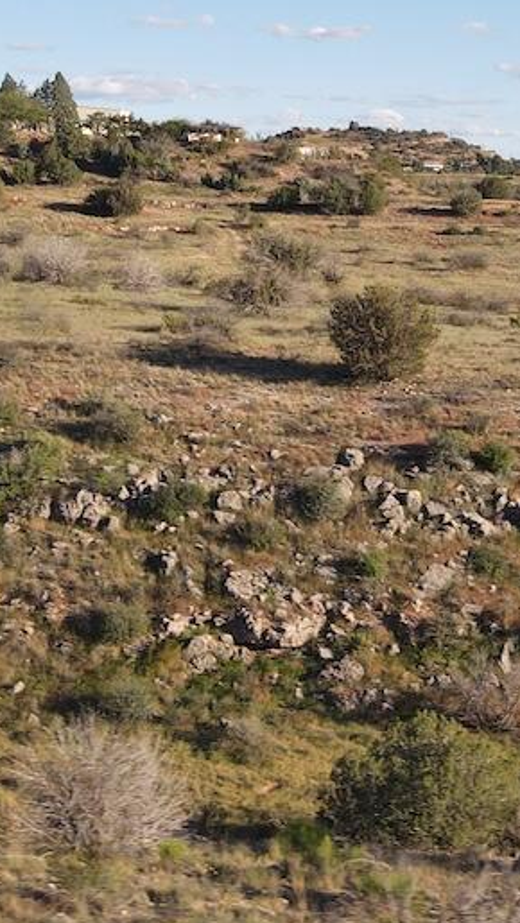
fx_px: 1592
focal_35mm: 65
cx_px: 504
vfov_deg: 31.5
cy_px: 186
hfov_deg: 18.1
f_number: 2.8
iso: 100
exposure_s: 1/30
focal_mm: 4.5
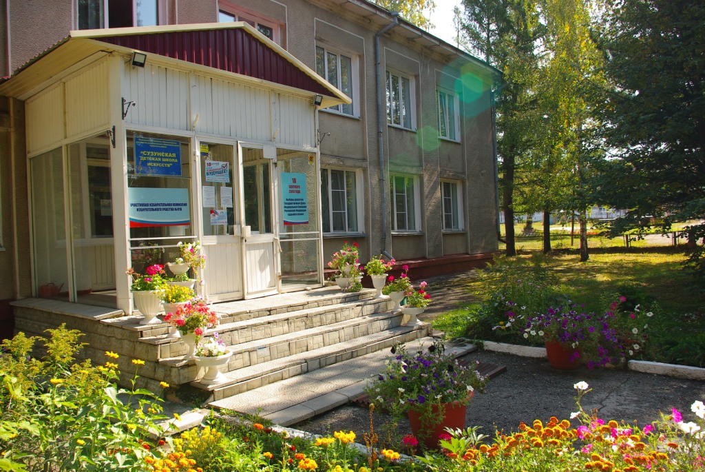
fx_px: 529
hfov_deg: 67.3
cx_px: 352
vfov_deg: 48.0
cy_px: 236
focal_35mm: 27
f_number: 8
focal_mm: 18
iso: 280
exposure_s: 1/180
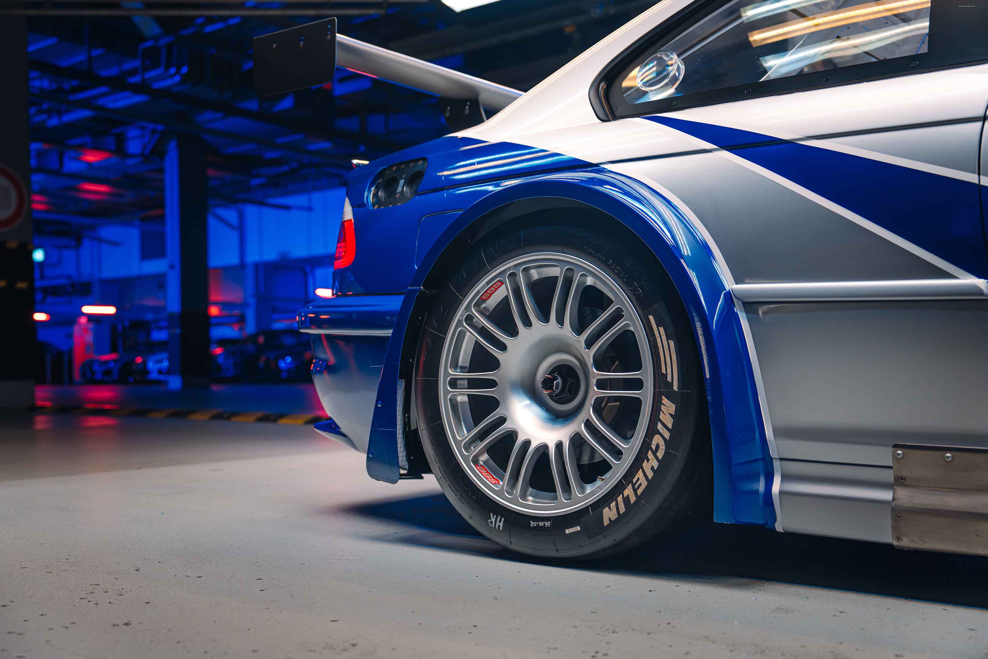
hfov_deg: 49.5
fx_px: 1070
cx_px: 494
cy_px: 330
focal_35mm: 39
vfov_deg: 34.2
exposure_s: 1/40
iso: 800
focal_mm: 39
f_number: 2.8
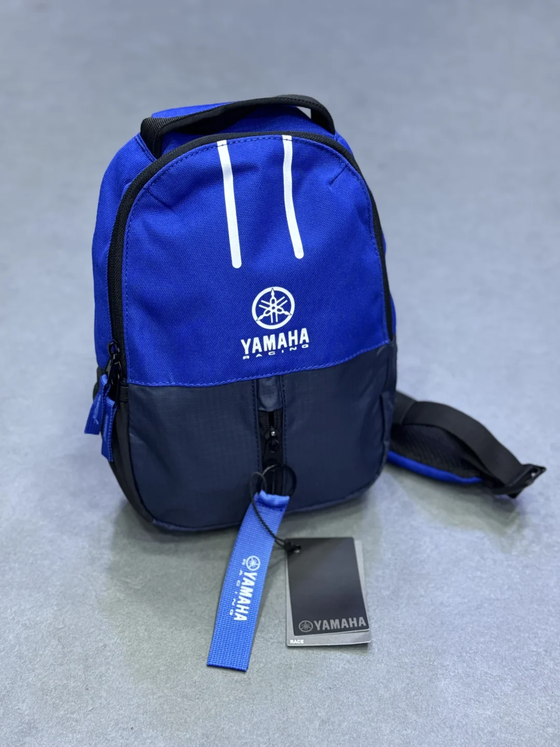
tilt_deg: -40.6
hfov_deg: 30.3
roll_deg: -1.8
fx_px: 1035
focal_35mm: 48
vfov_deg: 39.7
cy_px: 374
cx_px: 280
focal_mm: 6.76
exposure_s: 1/50
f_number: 1.78
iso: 100
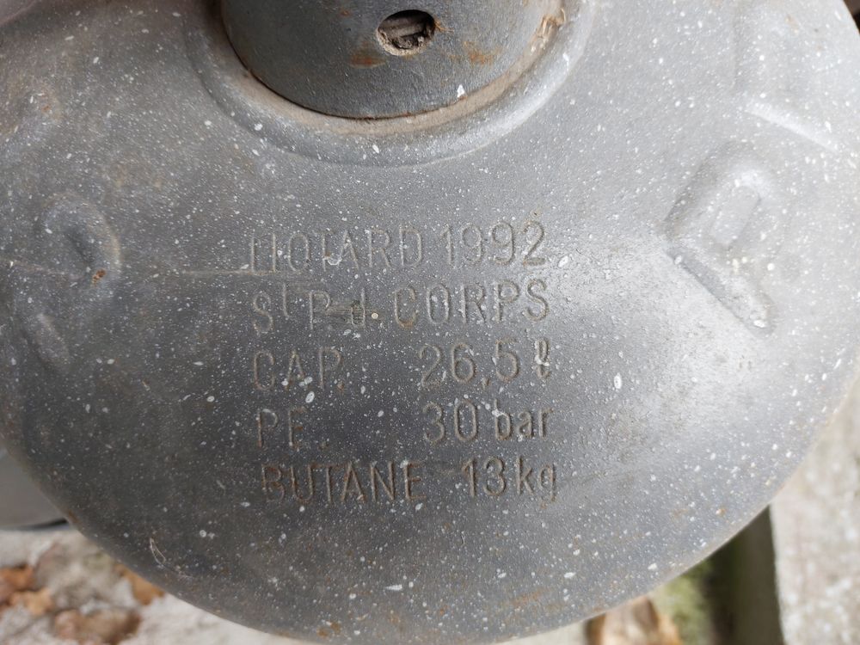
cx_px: 430
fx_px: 596
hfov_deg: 71.6
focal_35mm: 24
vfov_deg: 56.8
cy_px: 322
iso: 40
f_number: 1.8
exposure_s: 1/50
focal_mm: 5.23
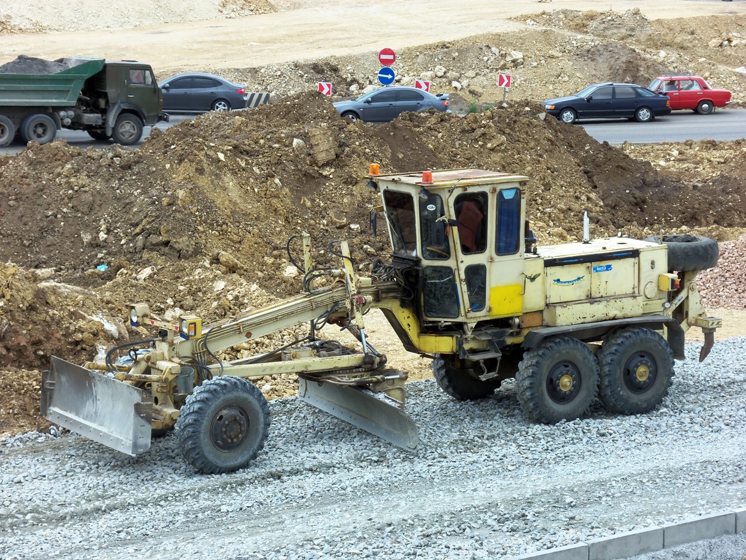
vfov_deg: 14.4
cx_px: 373
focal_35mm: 103
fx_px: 2220
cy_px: 280
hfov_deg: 19.1
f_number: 4.4
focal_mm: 18.5
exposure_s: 1/200
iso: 80
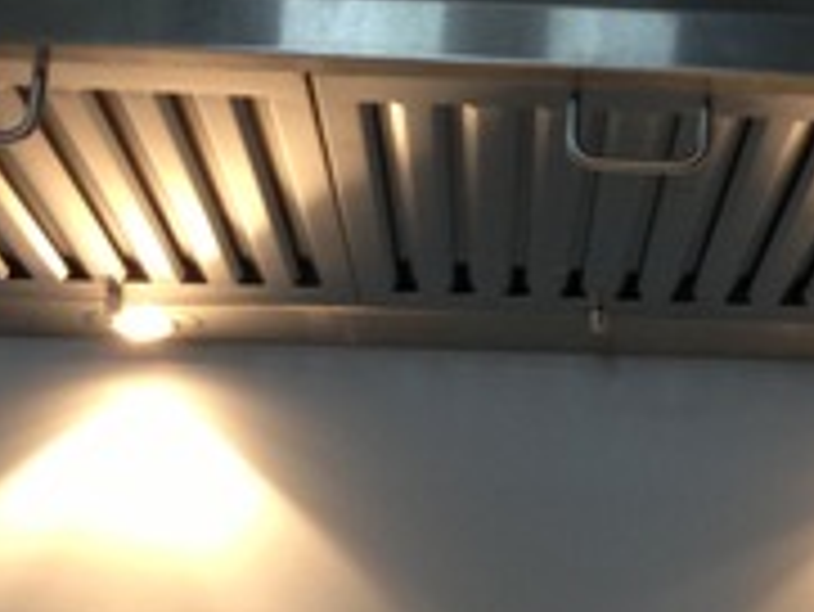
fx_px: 2141
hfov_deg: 21.2
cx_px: 684
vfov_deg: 16.1
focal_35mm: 91
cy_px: 79
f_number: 2.4
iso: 100
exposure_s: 1/20
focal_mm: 4.13
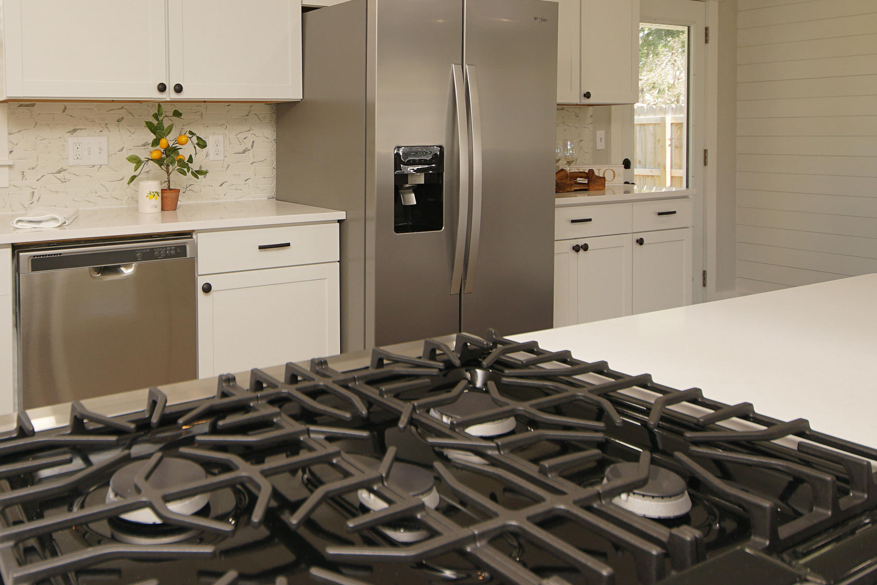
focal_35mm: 29
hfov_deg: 61.2
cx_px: 257
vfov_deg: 43.9
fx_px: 707
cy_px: 164
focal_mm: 12
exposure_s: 1/60
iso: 160
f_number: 4.5
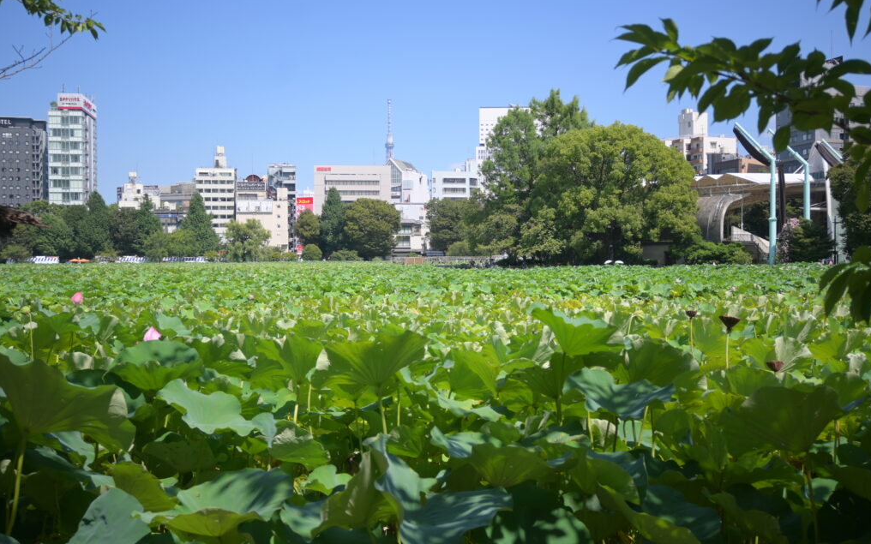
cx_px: 437
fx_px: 914
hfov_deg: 50.9
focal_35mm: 39
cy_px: 275
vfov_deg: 33.2
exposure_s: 1/800
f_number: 4.2
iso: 100
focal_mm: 25
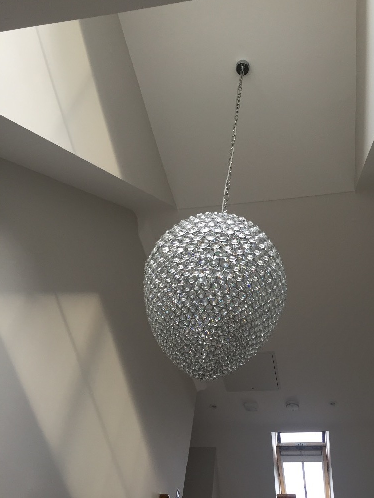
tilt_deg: +46.5
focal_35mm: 35
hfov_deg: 40.5
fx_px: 504
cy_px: 287
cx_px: 224
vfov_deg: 52.4
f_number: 2.2
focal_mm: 4.15
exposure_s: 1/33
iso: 40
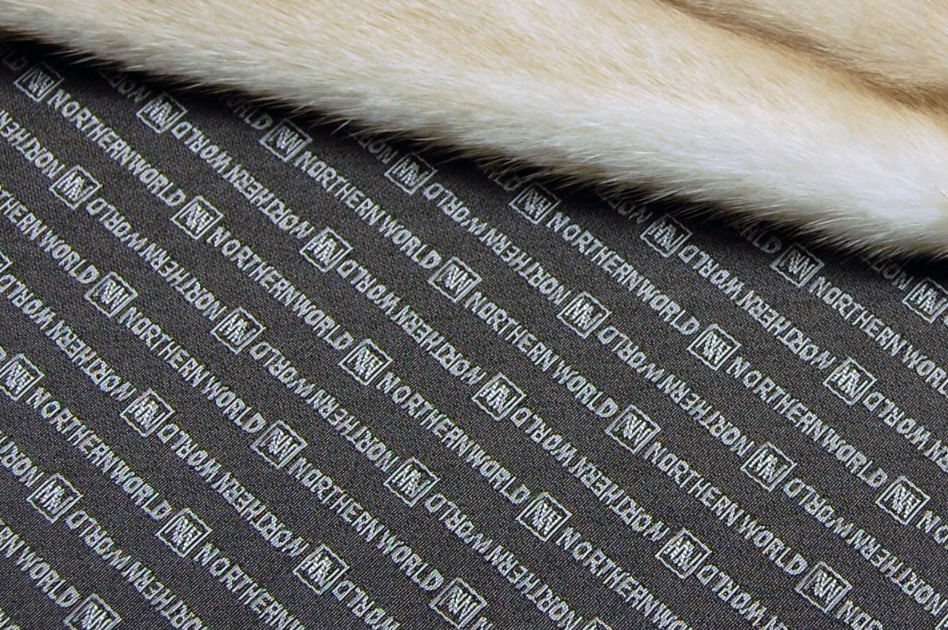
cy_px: 29
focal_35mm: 99
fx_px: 2605
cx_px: 811
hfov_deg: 20.3
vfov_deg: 13.6
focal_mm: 26
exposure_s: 1/125
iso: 280
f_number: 5.6
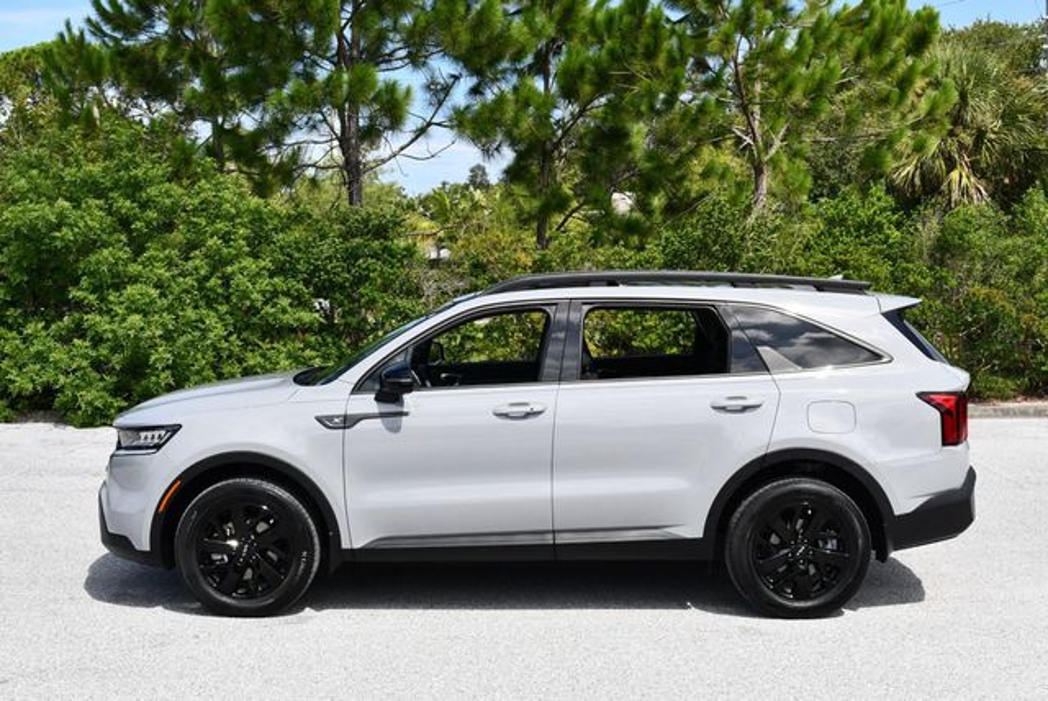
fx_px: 1399
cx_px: 524
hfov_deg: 41.1
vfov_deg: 28.1
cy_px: 350
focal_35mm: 48
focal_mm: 24
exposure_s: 1/250
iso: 110
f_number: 8
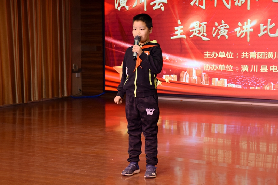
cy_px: 92
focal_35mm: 75
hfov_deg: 27.0
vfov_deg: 18.2
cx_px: 139
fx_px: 579
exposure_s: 1/100
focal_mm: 50
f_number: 5
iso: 400
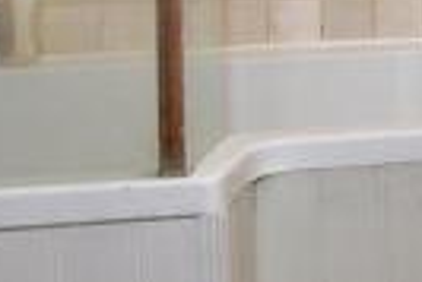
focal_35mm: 74
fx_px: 868
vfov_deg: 16.7
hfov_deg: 18.8
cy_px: -144
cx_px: 815
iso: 320
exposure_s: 1/10
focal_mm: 10
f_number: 8
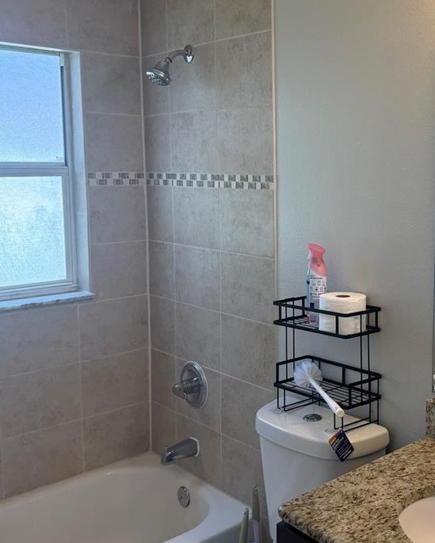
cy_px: 249
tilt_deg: -6.7
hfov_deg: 35.7
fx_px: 660
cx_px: 325
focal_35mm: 41
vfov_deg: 44.7
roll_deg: -1.0
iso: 100
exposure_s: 1/266
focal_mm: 6.76
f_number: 1.78
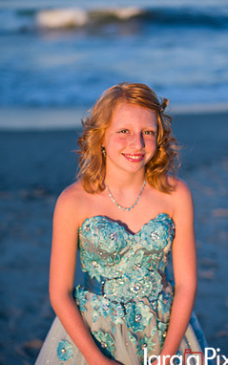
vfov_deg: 34.0
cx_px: 124
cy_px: 183
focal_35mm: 60
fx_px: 596
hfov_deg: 21.6
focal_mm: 50
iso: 160
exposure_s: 1/2000
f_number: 2
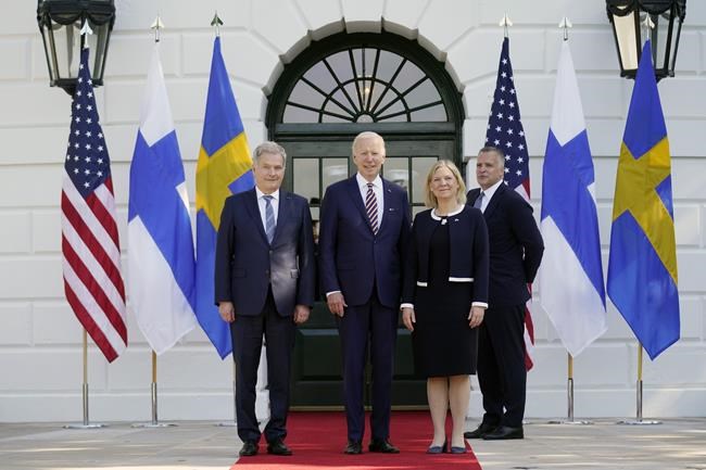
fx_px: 2902
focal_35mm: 148
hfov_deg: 13.9
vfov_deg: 9.3
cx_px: 353
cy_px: 235
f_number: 5.6
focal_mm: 148
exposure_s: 1/400
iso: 320
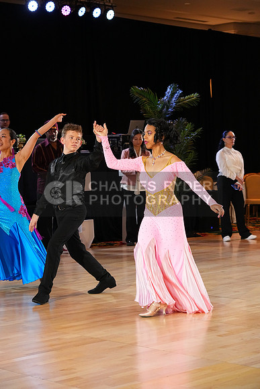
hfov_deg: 16.7
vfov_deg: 24.8
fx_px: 888
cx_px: 130
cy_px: 194
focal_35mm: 82
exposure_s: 1/200
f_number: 5.6
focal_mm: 82
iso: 5000
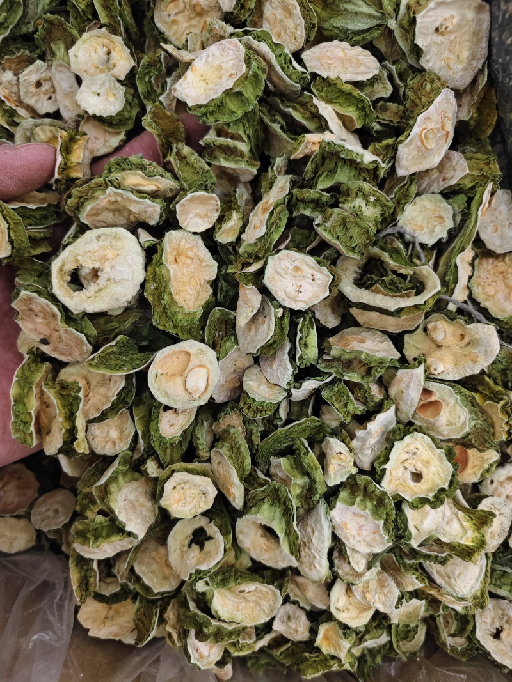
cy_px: 341
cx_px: 256
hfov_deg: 58.9
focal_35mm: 23
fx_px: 454
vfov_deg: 73.9
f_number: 1.88
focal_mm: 5.56
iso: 4777
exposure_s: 1/510
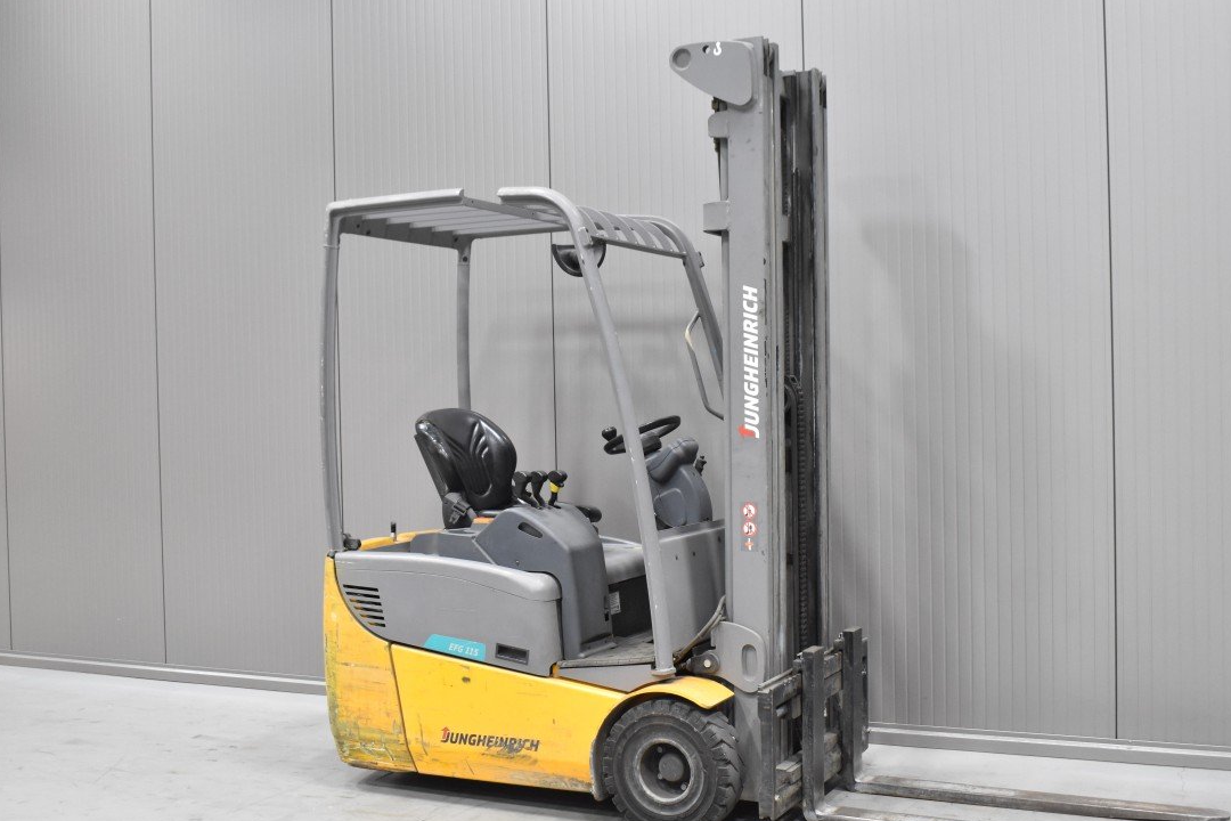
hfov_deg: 48.5
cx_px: 635
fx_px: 1368
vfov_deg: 33.4
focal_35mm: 40
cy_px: 452
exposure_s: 1/30
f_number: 5
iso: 1600
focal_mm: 24
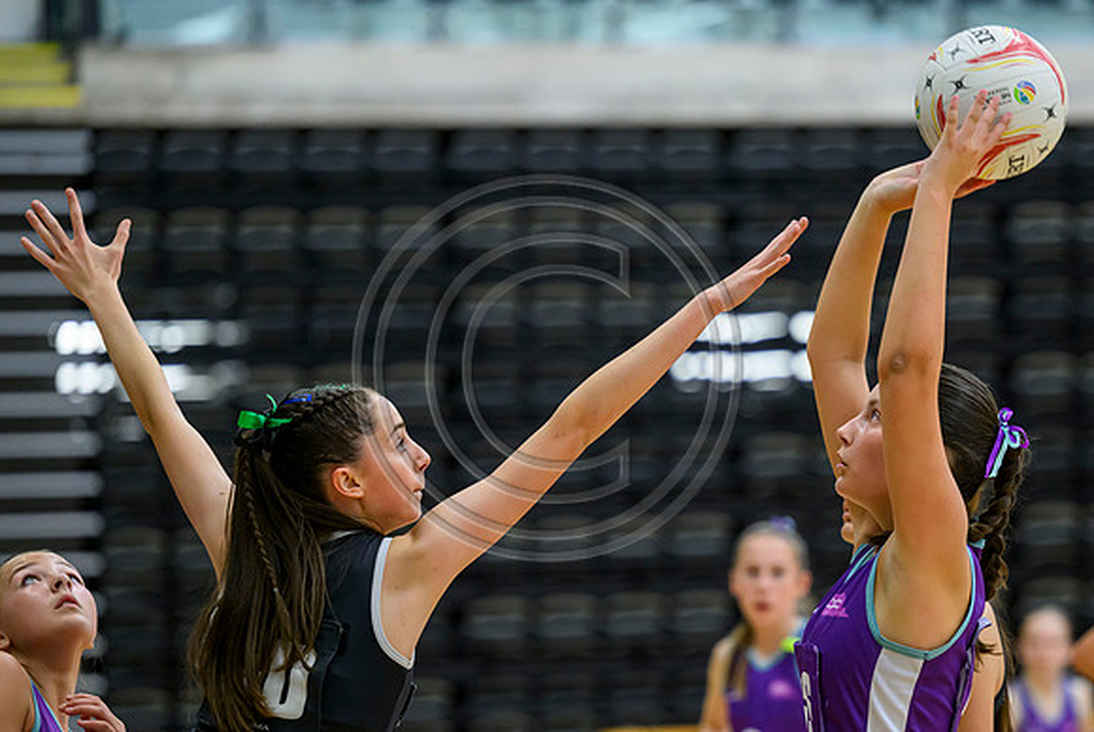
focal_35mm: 183
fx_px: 5567
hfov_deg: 11.2
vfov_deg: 7.5
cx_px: 736
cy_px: 466
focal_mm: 135
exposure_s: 1/1250
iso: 3200
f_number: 2.8
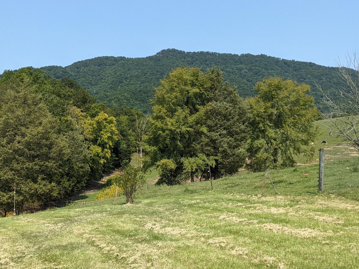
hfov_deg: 41.2
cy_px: 136
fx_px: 477
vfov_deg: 31.5
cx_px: 162
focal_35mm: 46
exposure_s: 1/2347
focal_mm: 4.38
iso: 63
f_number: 1.73
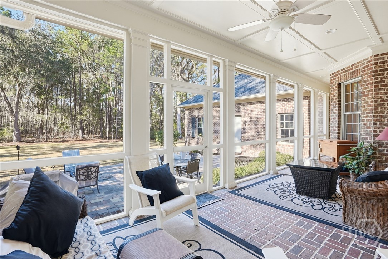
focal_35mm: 16
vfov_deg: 73.8
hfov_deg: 96.7
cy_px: 130
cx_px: 194
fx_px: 172
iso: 320
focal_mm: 16
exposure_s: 1/160
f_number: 9
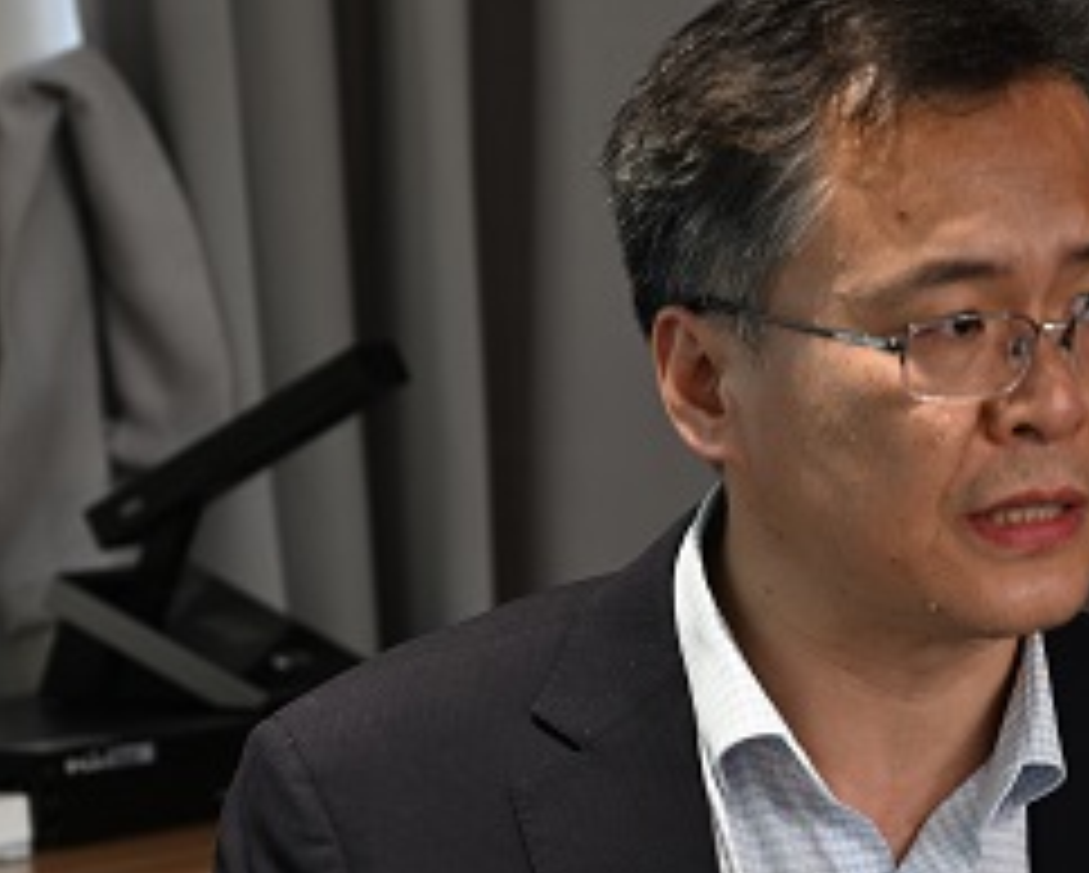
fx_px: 9096
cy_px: 745
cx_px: 1071
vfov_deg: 5.5
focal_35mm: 282
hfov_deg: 6.8
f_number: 4
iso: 125
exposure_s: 1/8
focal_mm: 91
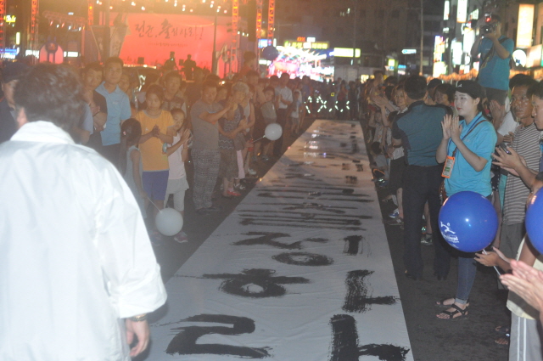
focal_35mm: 52
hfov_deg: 37.9
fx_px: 791
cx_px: 272
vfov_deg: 25.7
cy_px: 180
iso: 2500
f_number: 4
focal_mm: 35
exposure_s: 1/100
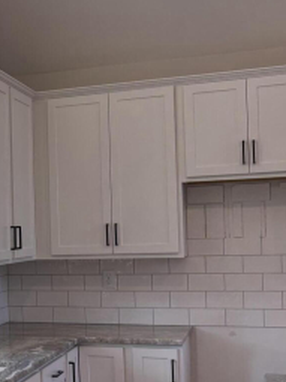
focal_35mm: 68
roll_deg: +1.2
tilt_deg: +0.0
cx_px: -54
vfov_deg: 28.5
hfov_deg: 20.3
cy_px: 227
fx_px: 750
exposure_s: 1/120
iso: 40
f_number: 1.6
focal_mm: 5.96
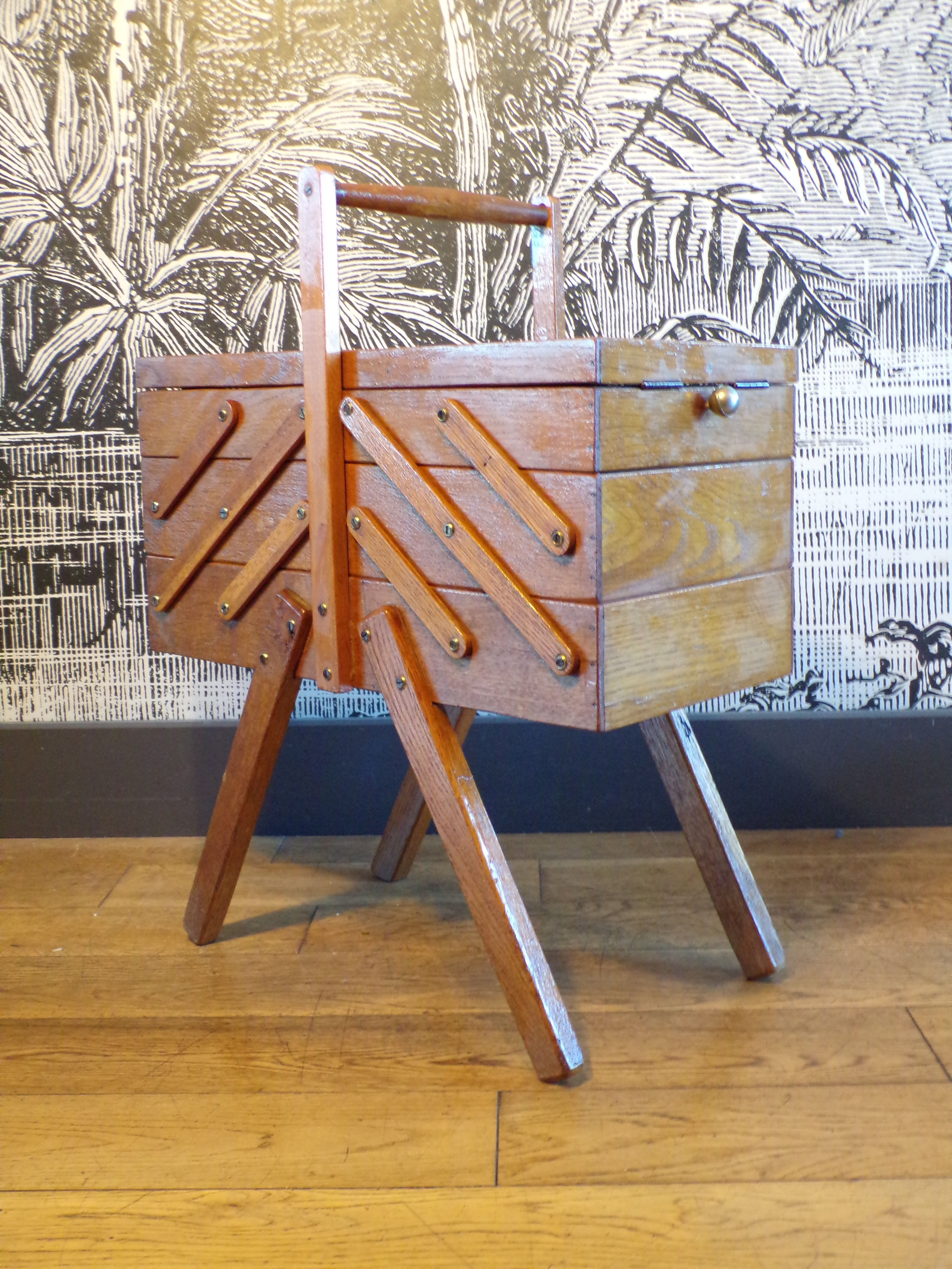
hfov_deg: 38.7
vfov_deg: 50.1
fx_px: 1357
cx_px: 476
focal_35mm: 37
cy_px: 634
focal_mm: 6.6
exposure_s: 1/9
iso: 400
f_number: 3.3
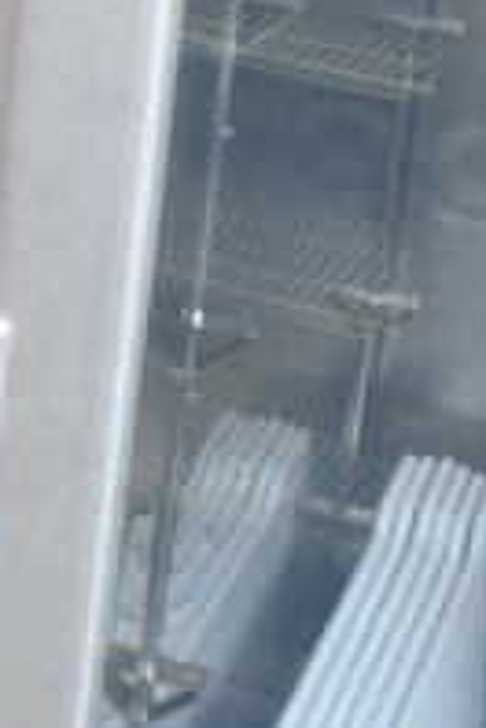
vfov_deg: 16.1
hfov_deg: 9.9
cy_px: 20
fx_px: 2531
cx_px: -615
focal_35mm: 125
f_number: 3.5
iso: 450
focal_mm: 18
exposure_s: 1/30
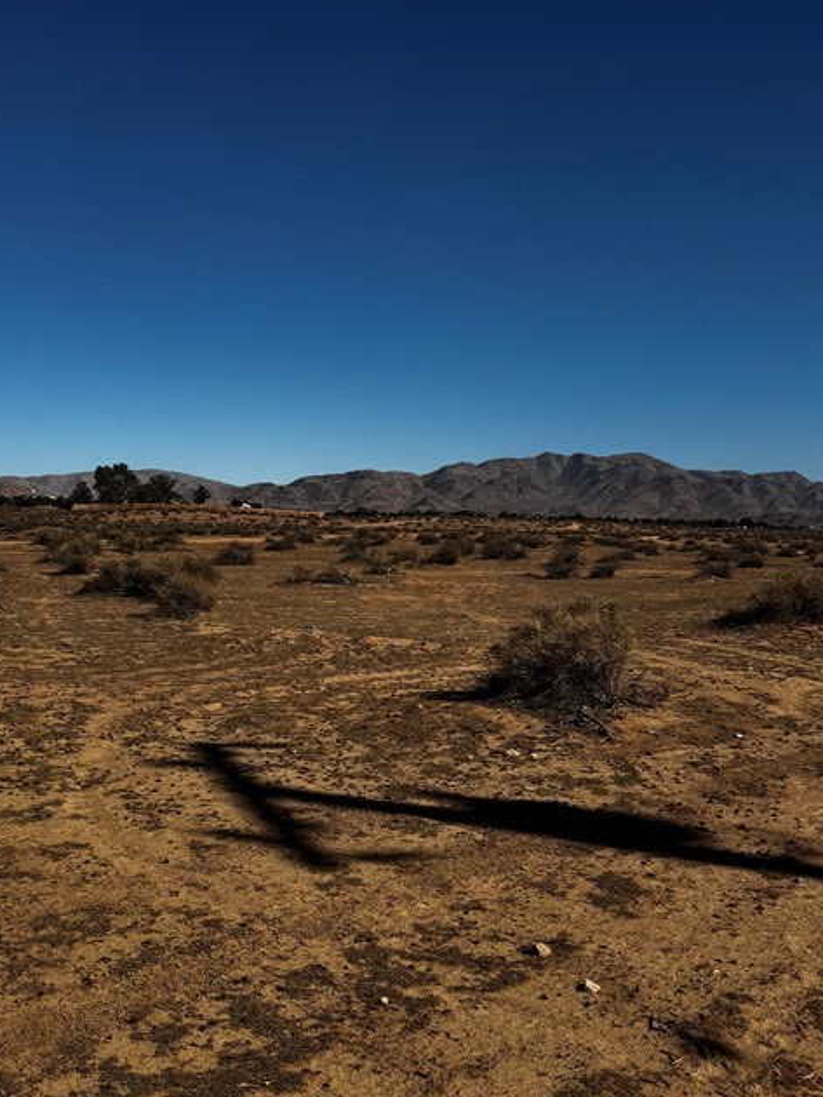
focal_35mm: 39
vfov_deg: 47.8
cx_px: 350
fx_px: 1235
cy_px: 582
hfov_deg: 36.8
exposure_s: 1/7937
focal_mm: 6.76
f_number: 1.78
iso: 80
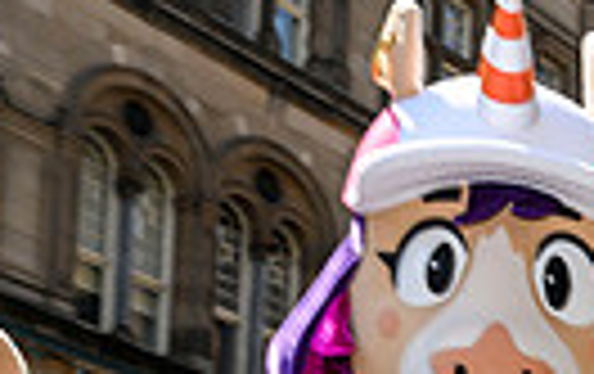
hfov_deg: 15.0
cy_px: 924
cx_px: 984
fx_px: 2027
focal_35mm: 125
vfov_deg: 9.3
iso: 250
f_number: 8
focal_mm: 24
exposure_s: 1/200
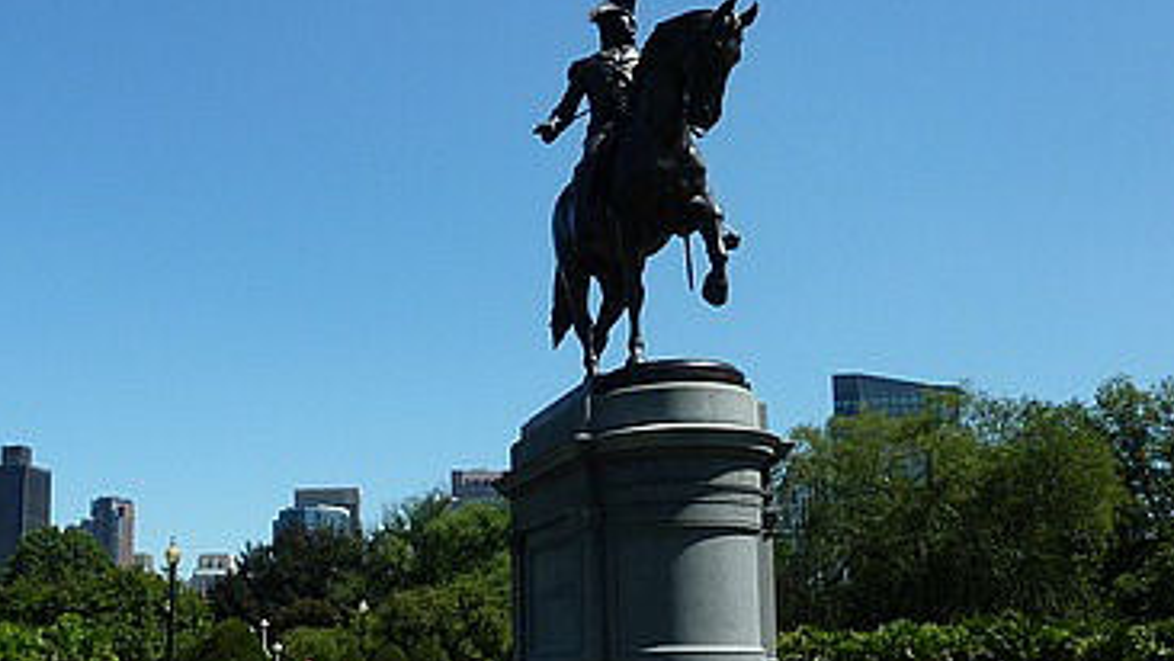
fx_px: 1277
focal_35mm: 41
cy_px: 499
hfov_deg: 47.7
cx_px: 308
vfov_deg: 28.6
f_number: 5
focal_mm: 4.1
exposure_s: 1/400
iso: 80
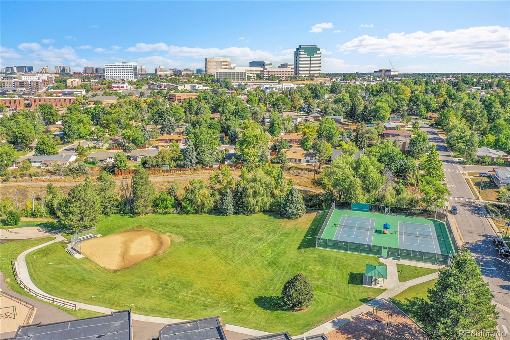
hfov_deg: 65.5
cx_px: 255
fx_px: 397
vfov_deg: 46.4
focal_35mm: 28
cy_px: 170
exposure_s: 1/400
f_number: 5.6
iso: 100
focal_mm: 10.26
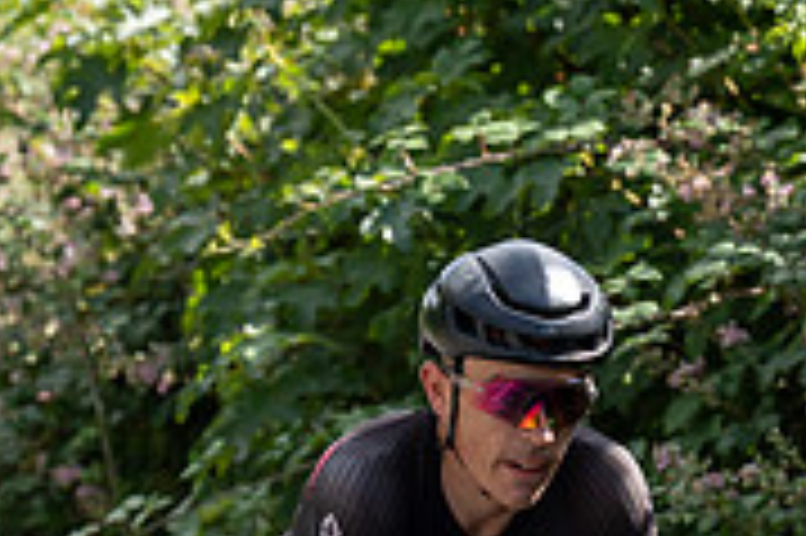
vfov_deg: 1.7
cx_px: 498
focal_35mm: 787
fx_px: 17604
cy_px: 448
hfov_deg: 2.6
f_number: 3.5
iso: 100
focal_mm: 153
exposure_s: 1/1000
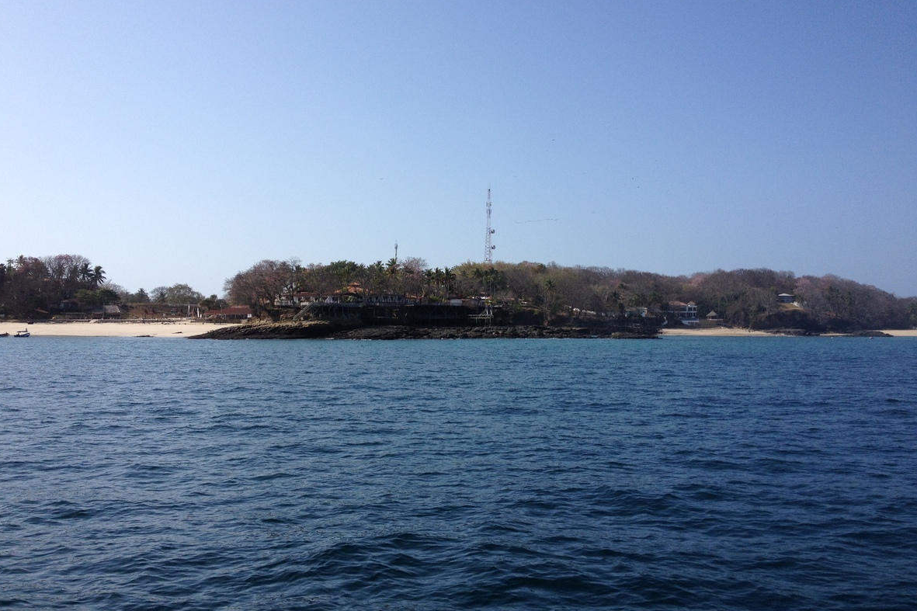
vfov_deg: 35.9
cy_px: 283
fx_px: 942
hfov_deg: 51.9
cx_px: 457
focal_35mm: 37
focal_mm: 4.28
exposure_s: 1/2632
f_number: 2.4
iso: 50
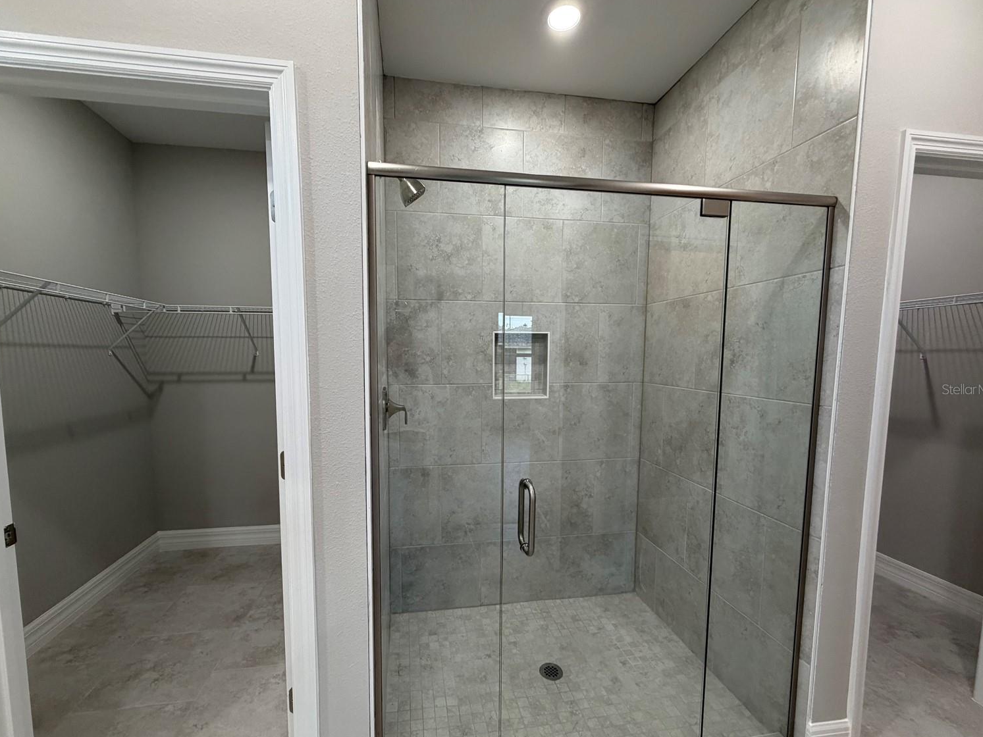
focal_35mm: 15
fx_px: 426
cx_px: 477
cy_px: 389
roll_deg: -0.9
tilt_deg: -6.1
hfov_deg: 98.1
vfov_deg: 81.7
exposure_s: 1/120
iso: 200
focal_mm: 2.22
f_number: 2.2
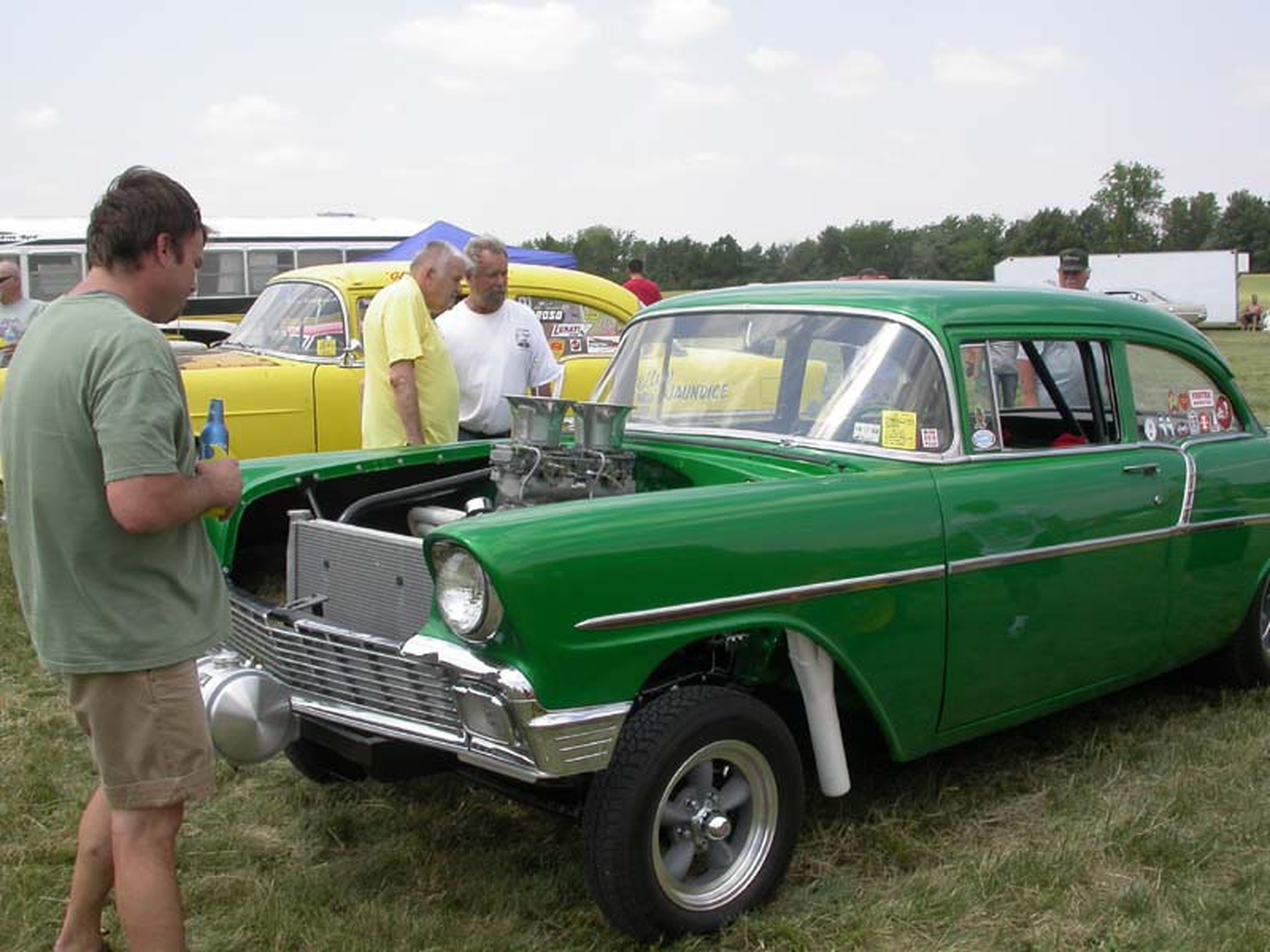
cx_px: 635
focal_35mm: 38
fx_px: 1394
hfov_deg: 49.0
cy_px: 476
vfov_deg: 37.7
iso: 100
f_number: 6.7
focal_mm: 7.85
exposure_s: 1/265
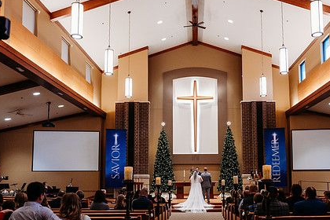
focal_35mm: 38
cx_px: 192
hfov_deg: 50.5
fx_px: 348
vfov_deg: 34.8
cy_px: 141
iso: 2000
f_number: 2.8
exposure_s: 1/250
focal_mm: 27.5
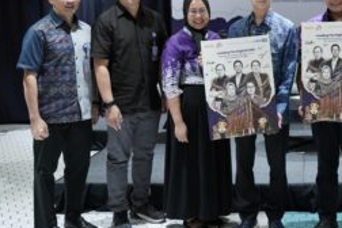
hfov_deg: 31.3
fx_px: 579
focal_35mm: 61
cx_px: 308
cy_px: 41
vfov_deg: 21.9
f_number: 3.2
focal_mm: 32
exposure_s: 1/100
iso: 800
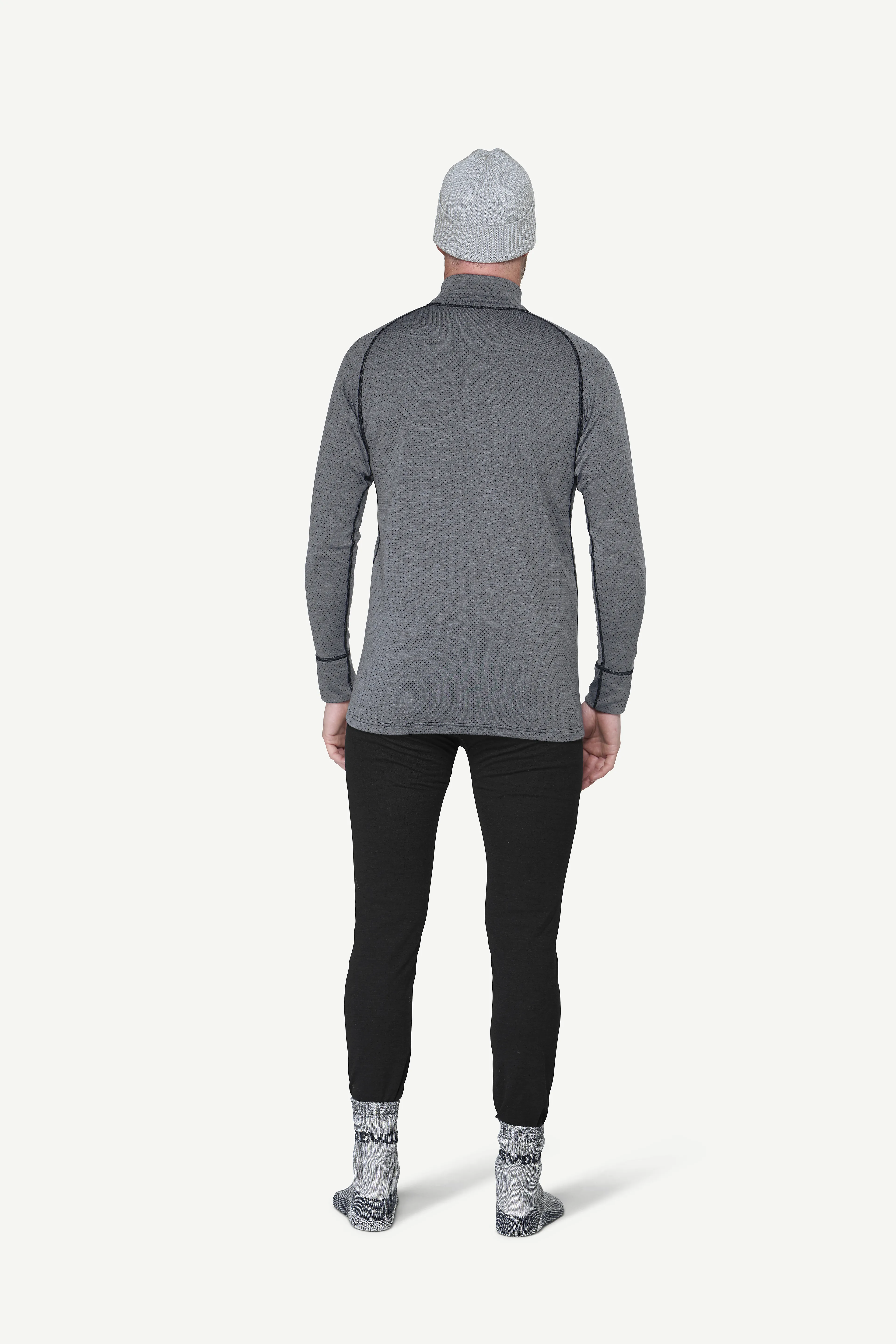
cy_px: 672
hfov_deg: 19.5
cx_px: 448
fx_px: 2613
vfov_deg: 28.8
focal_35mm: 70
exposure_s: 1/50
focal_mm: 70
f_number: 5.6
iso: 100
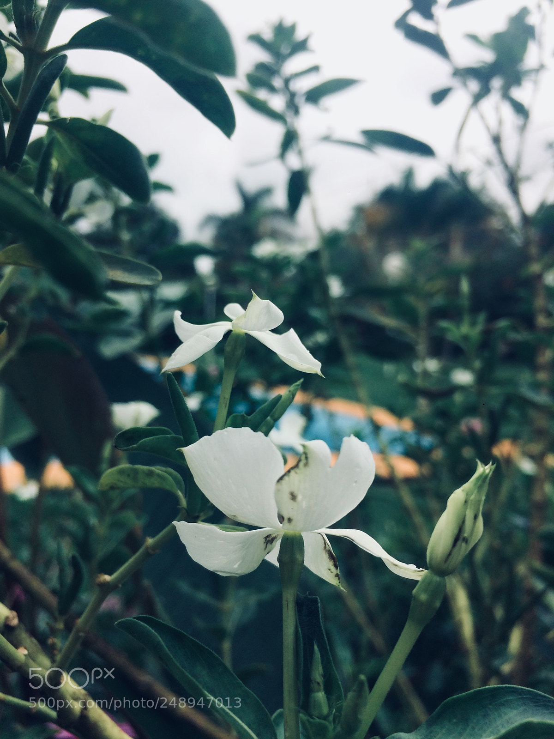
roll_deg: -1.3
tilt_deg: -5.6
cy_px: 370
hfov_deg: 48.2
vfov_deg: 61.7
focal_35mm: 29
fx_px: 619
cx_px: 277
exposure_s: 1/1325
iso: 32
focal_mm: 4.15
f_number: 2.2
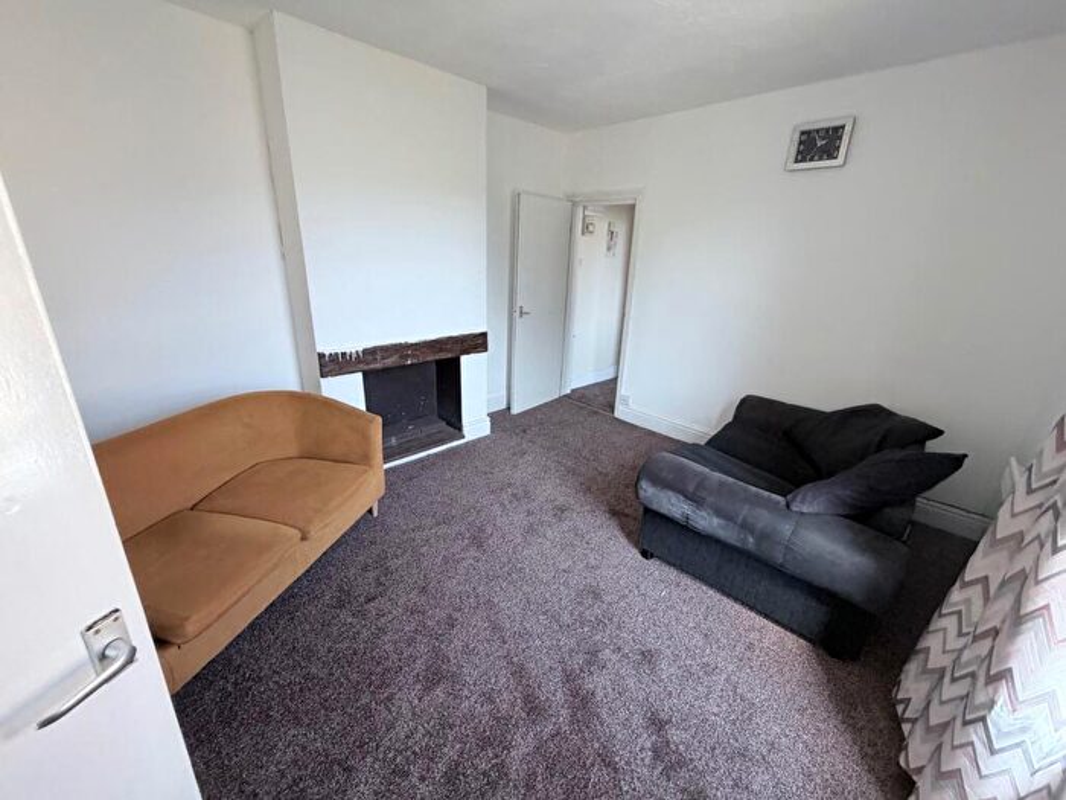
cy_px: 400
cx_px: 533
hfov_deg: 102.1
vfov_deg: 85.7
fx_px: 431
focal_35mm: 14
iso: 250
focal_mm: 2.22
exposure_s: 1/121
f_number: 2.2
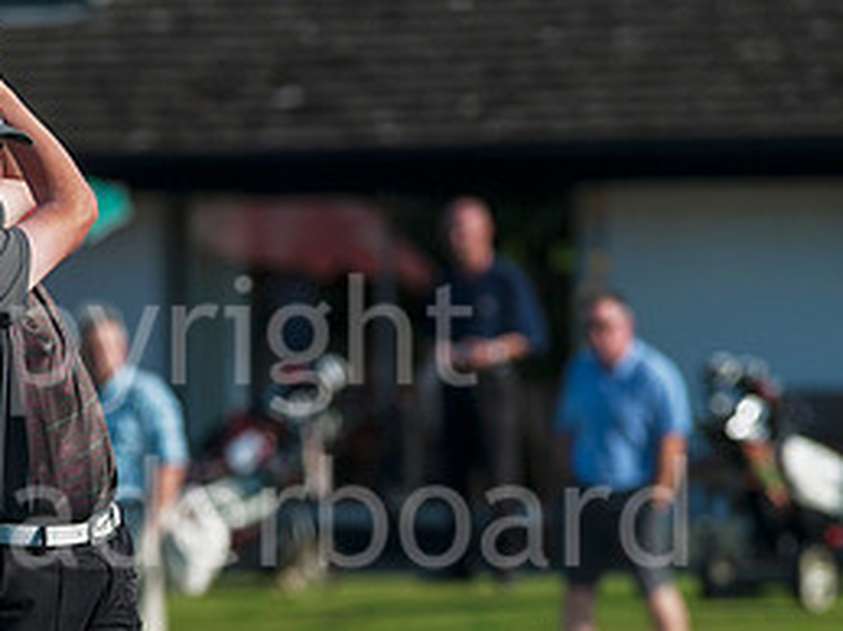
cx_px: 277
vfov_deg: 2.3
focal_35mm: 646
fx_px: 15725
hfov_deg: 3.1
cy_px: 543
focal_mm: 300
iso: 200
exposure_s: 1/2000
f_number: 5.6
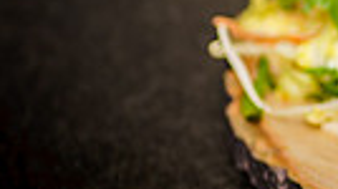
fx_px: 3616
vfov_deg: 3.0
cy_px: 2
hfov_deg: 5.3
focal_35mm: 404
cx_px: 652
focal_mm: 85
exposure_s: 1/125
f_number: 1.8
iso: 100
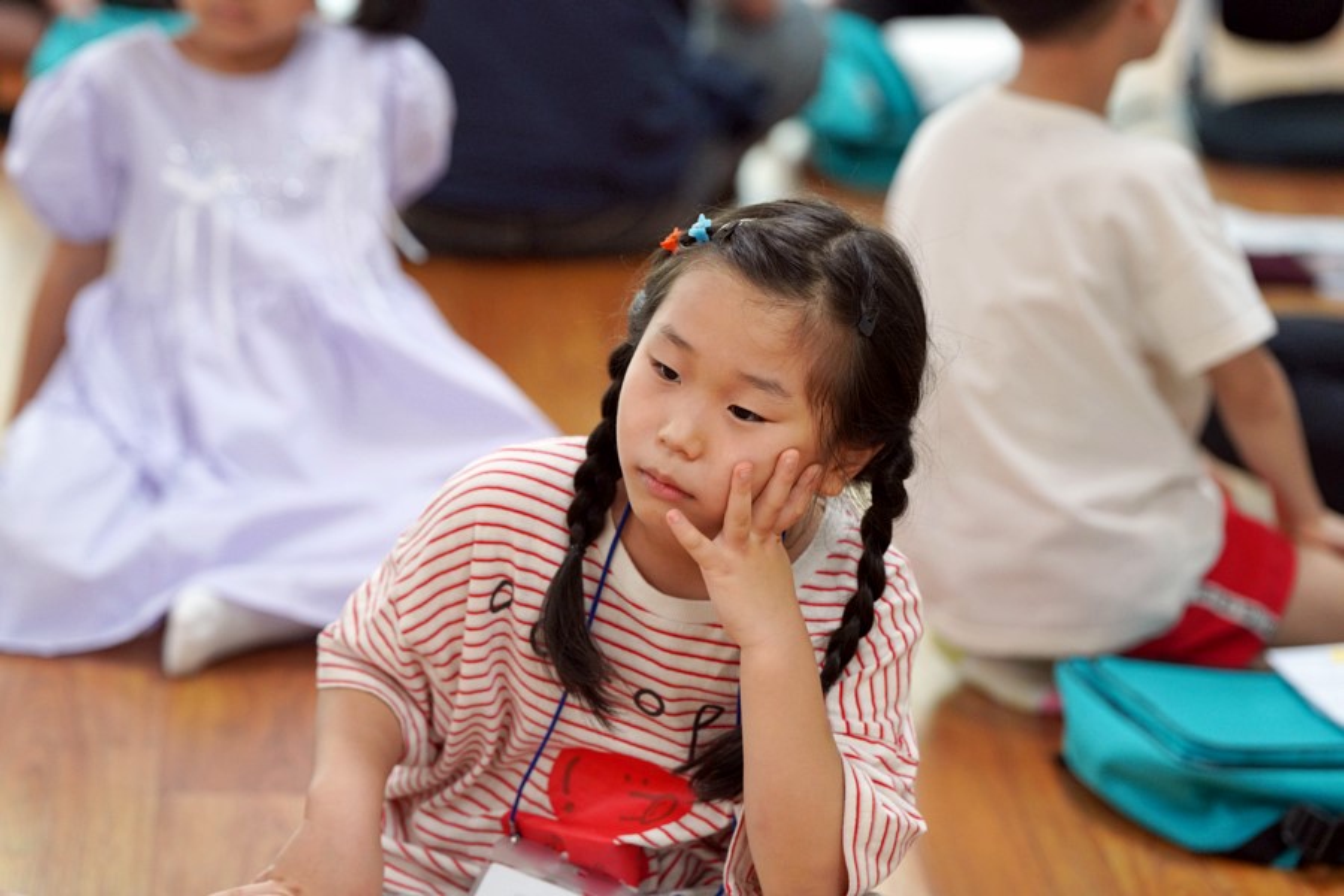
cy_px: 448
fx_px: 5712
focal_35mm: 153
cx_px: 672
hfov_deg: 13.4
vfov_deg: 9.0
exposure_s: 1/160
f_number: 4
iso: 2000
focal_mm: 153
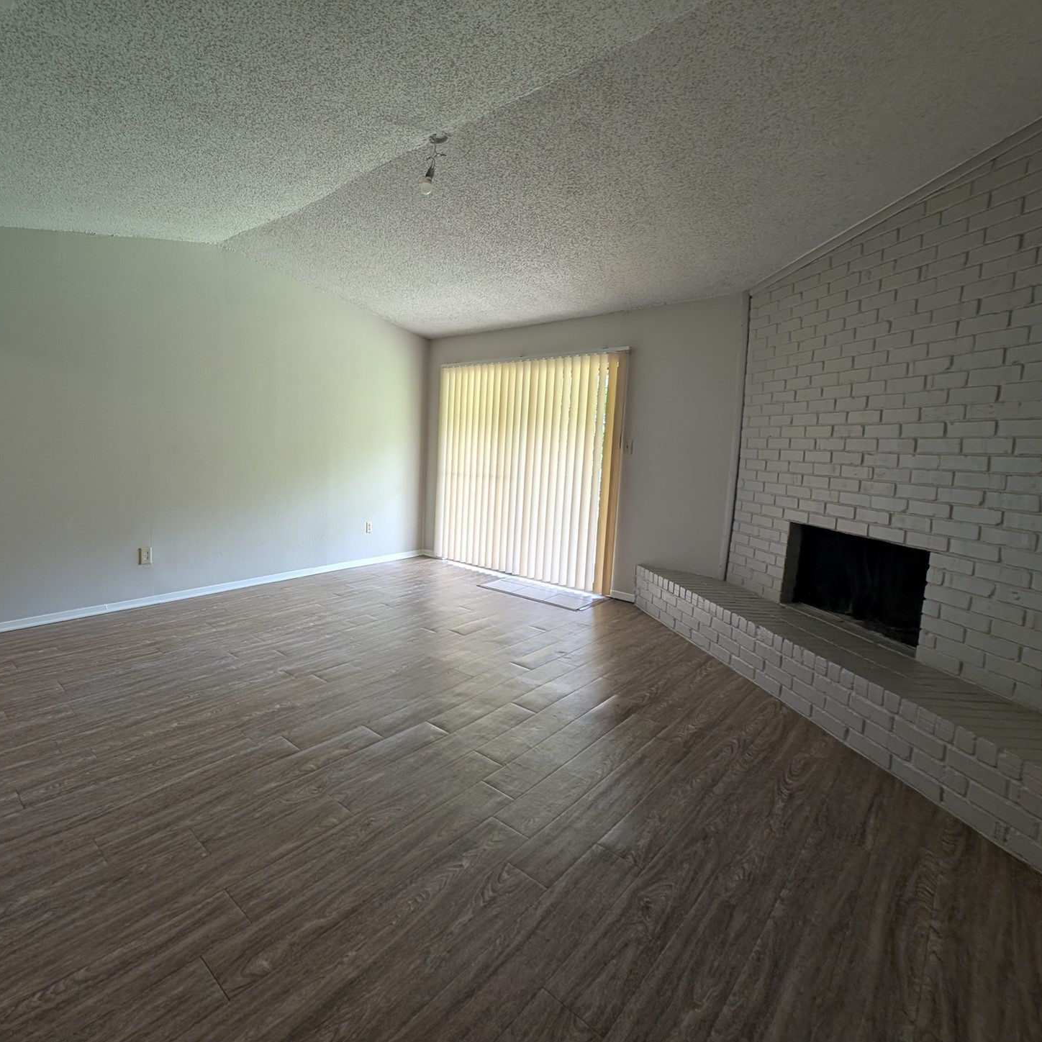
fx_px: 511
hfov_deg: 87.5
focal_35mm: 15
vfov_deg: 91.1
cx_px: 338
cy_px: 494
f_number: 1.95
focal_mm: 2.23
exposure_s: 1/60
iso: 50
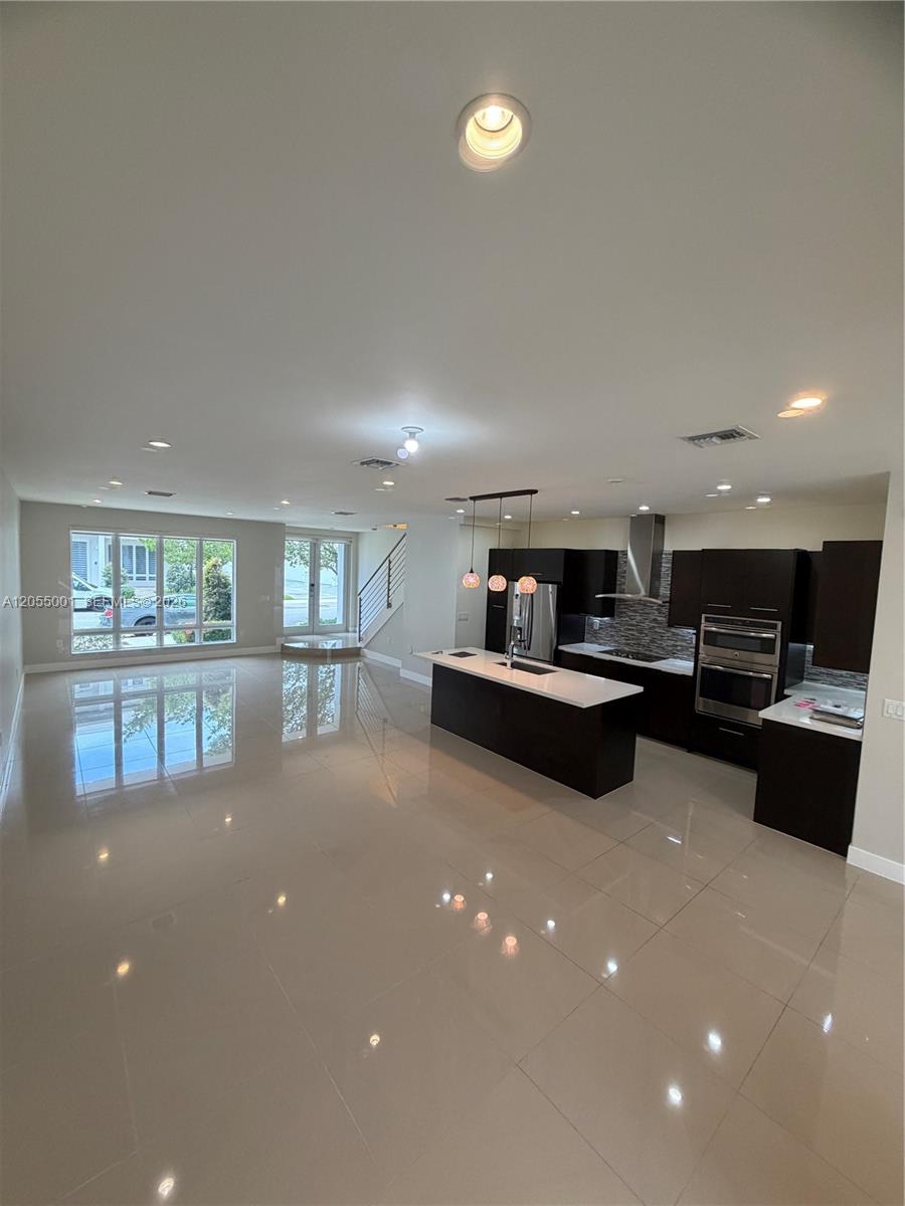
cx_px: 452
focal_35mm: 14
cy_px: 603
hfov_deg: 85.7
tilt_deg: -3.8
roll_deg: -2.6
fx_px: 488
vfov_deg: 102.1
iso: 320
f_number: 2.2
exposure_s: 1/120
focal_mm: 2.22
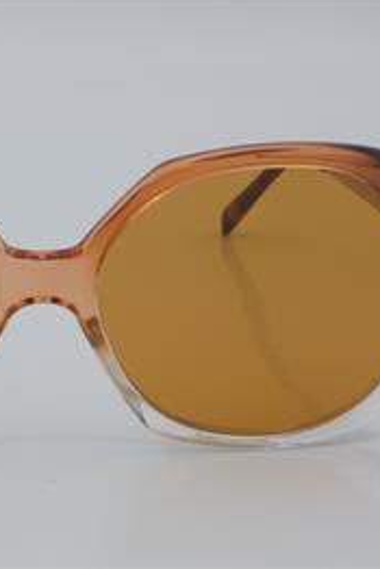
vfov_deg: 16.3
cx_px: 39
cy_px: 282
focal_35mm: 126
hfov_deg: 10.9
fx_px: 1988
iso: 100
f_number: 32
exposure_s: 1/4
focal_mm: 55
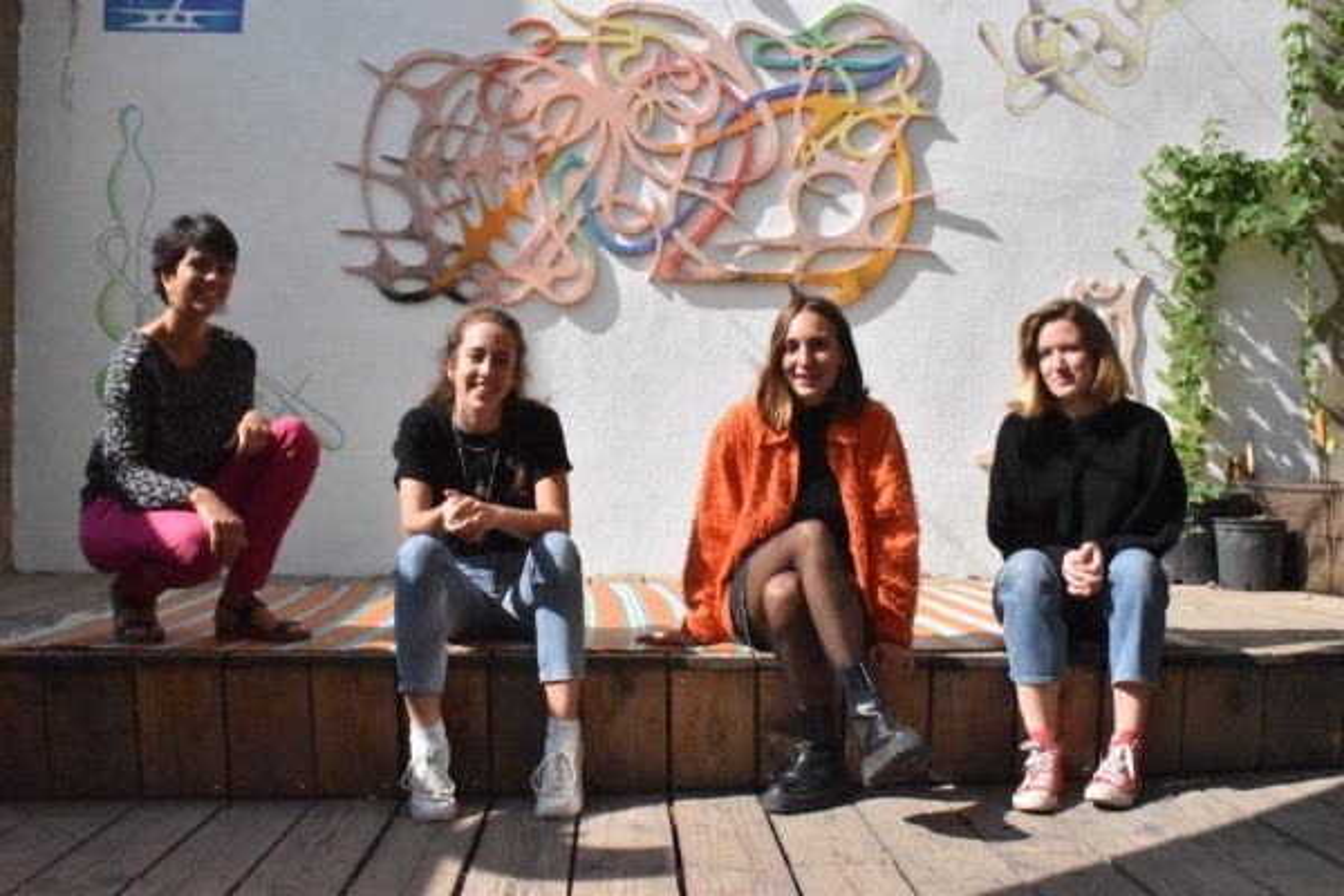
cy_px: 448
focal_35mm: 36
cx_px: 672
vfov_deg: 36.9
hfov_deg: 53.1
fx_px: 1344
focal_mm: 24
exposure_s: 1/4000
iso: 12800
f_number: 25
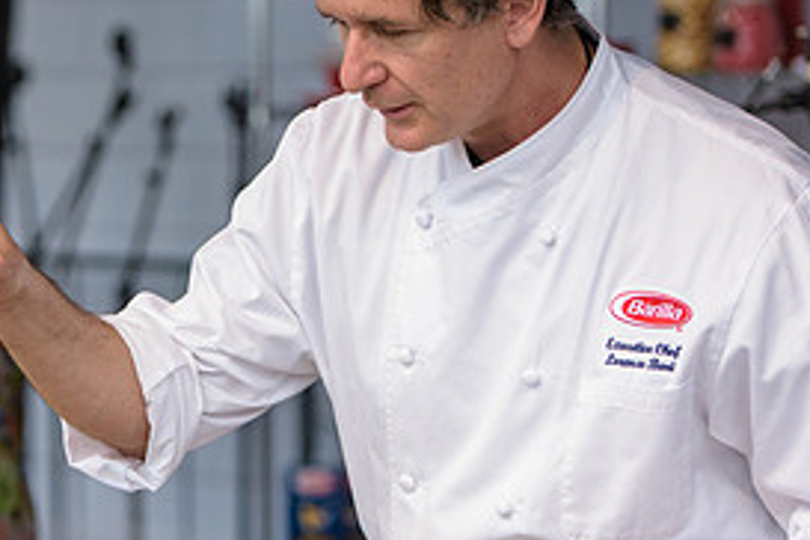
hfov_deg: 9.8
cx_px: 33
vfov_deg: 6.6
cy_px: 346
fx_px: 4680
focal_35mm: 208
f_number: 3.2
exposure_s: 1/800
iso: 250
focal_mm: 98
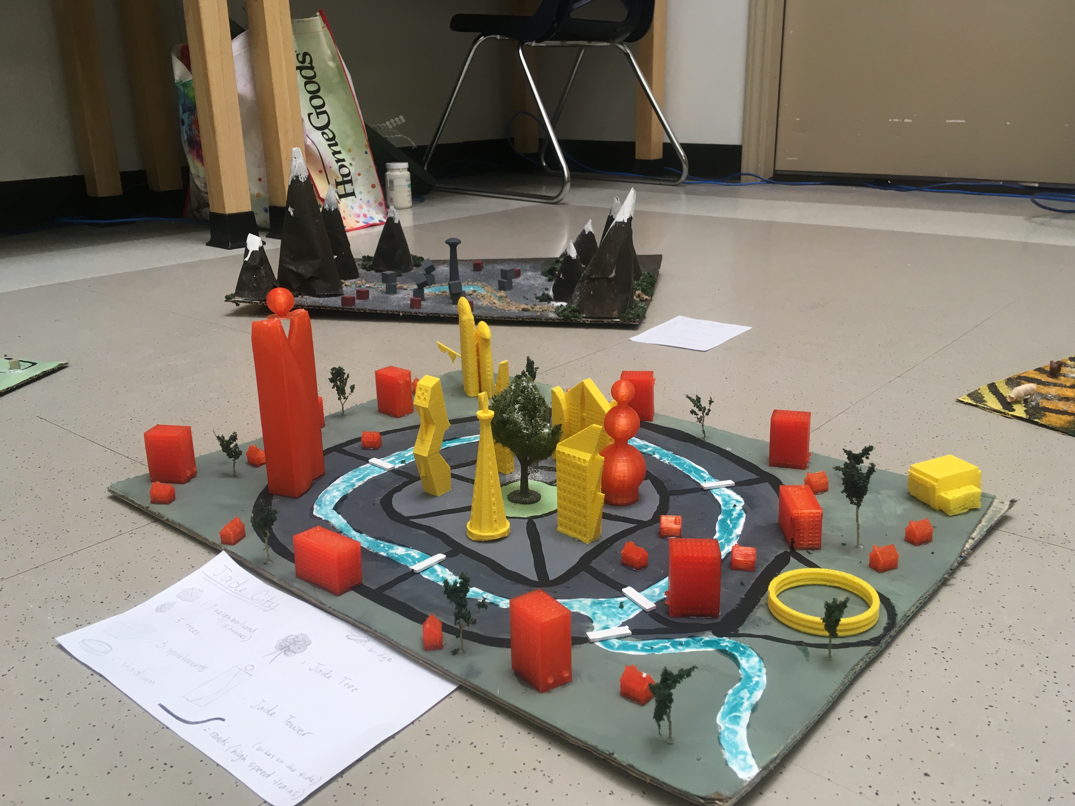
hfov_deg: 60.0
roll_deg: +1.6
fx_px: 932
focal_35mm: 30
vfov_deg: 46.8
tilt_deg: -20.1
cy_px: 407
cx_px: 545
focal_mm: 4.15
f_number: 2.2
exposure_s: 1/40
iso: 25
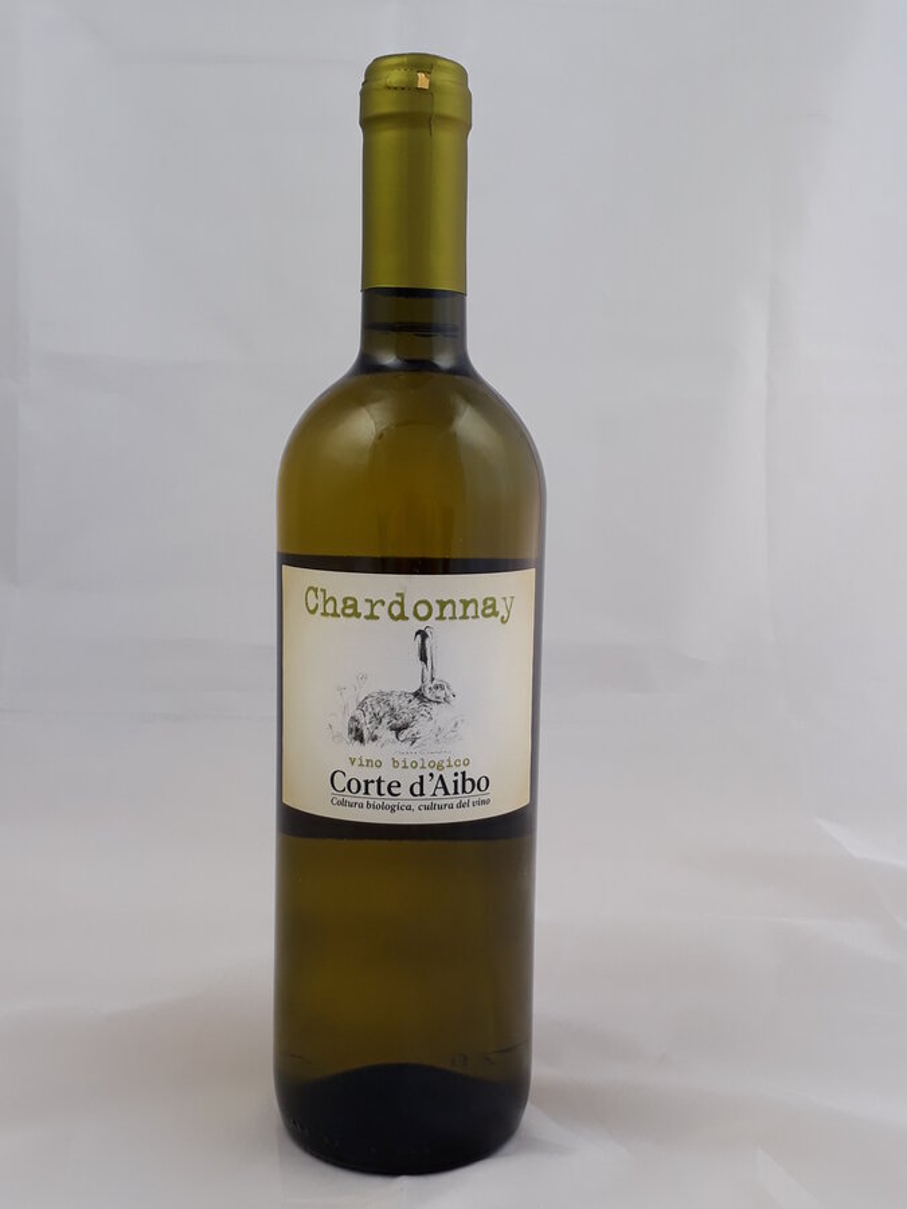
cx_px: 454
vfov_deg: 65.3
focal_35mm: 27
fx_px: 943
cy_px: 604
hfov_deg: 51.4
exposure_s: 1/115
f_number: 1.9
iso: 40
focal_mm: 3.6
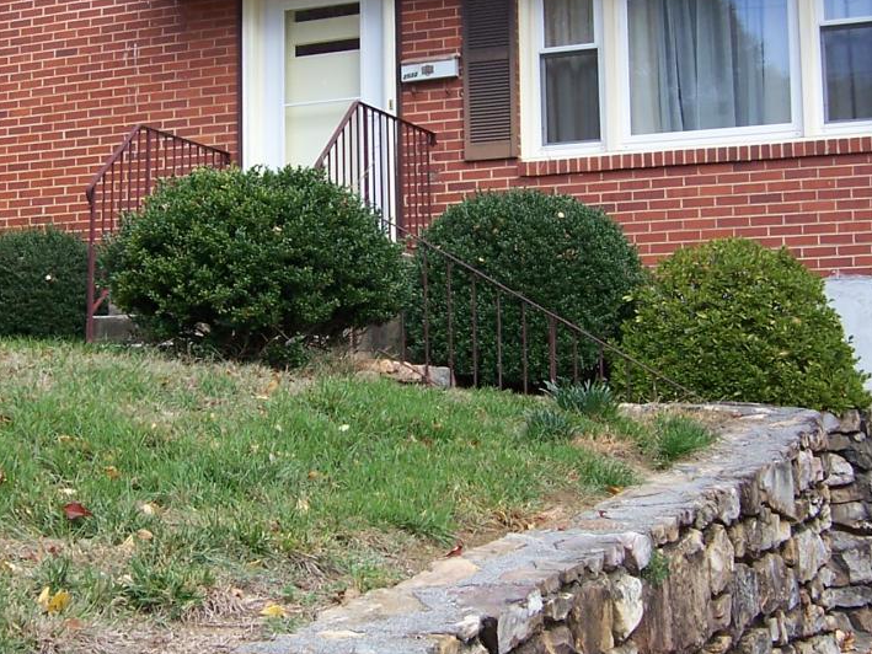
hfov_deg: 29.8
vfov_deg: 22.6
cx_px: 387
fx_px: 1638
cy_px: 304
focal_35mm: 65
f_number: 3
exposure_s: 1/350
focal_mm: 6
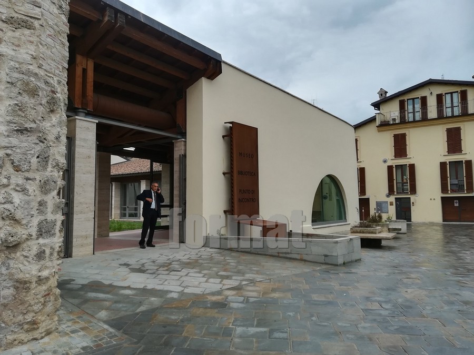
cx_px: 237
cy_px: 178
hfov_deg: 67.3
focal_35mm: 26
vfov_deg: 53.1
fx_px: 356
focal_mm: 3.83
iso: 50
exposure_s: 1/50
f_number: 2.2
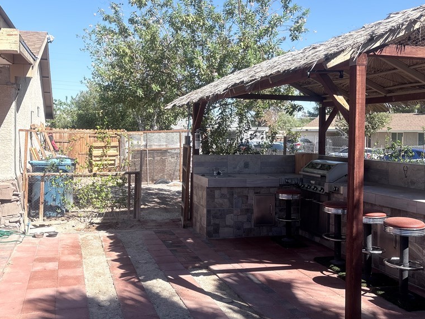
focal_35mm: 35
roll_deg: -0.9
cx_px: 165
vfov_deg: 40.6
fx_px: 430
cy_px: 134
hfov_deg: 52.2
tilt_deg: +0.8
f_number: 1.6
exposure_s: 1/2075
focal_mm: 5.96
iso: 50
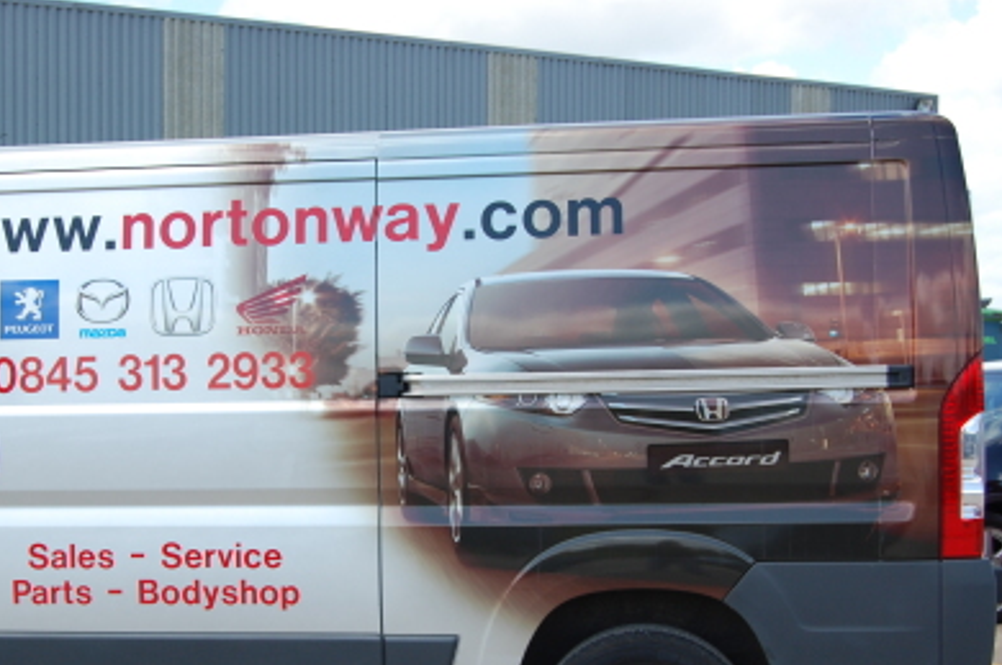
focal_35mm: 63
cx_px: 378
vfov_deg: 21.5
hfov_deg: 31.8
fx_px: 1751
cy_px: 411
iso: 200
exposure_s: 1/250
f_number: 8
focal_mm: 32
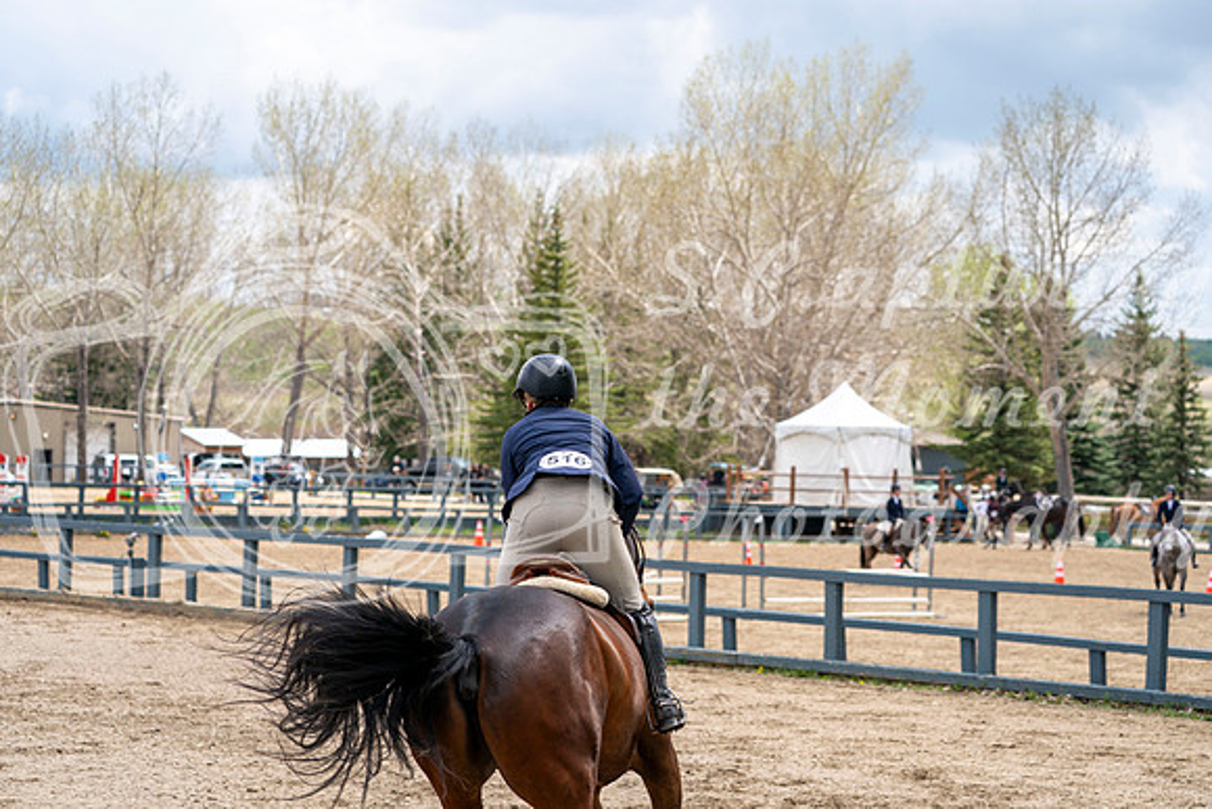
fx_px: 3367
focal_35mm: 100
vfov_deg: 13.7
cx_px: 606
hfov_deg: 20.4
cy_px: 404
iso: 100
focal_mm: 100
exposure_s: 1/320
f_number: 5.6
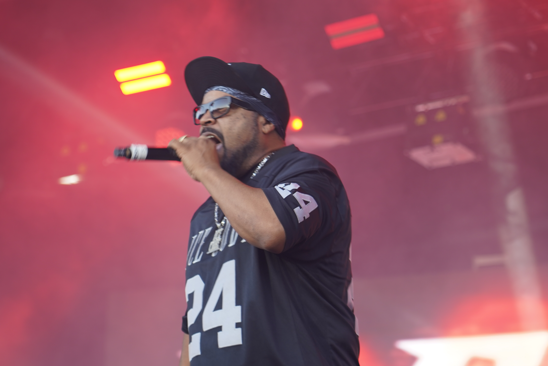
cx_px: 290
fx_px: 2237
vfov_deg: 9.3
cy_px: 163
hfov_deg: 14.0
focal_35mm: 147
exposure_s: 1/160
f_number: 4
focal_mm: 105
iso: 250
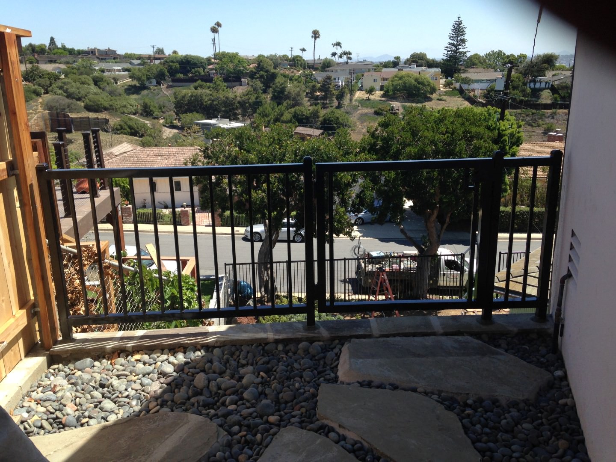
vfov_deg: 42.9
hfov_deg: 55.4
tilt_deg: -16.4
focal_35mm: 33
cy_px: 231
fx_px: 587
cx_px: 308
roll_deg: +0.9
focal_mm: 4.12
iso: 50
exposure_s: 1/889
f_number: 2.4
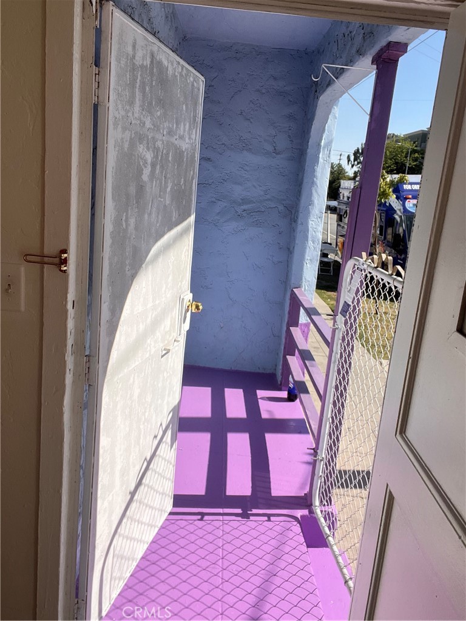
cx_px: 233
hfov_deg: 46.8
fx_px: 538
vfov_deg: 60.0
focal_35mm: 30
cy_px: 310
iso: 32
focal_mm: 2.71
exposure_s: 1/1497
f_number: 2.2
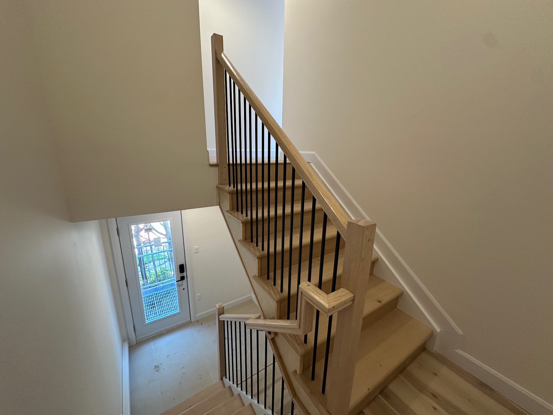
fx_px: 224
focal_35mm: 14
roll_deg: -0.8
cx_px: 276
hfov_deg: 102.1
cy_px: 208
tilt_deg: -12.3
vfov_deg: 85.7
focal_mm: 2.22
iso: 200
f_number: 2.2
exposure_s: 1/60
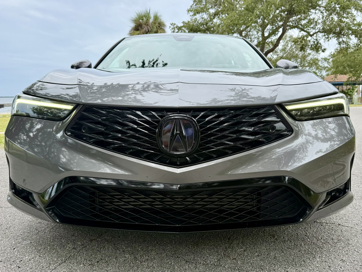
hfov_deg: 71.6
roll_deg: +0.5
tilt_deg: -8.3
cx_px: 181
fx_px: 251
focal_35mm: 24
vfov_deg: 56.8
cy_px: 136
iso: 80
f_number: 1.78
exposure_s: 1/1770
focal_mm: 6.76
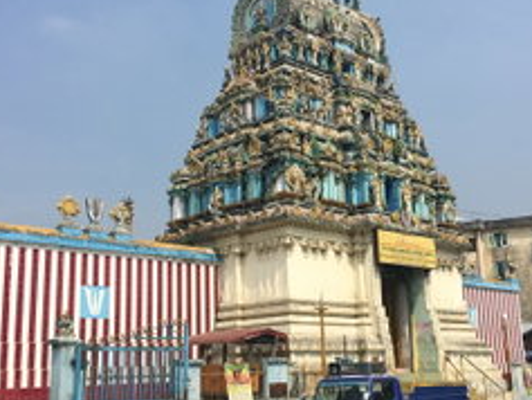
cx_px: 278
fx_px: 753
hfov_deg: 38.9
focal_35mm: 49
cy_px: 220
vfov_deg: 29.7
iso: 25
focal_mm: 4.15
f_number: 2.2
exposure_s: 1/2198
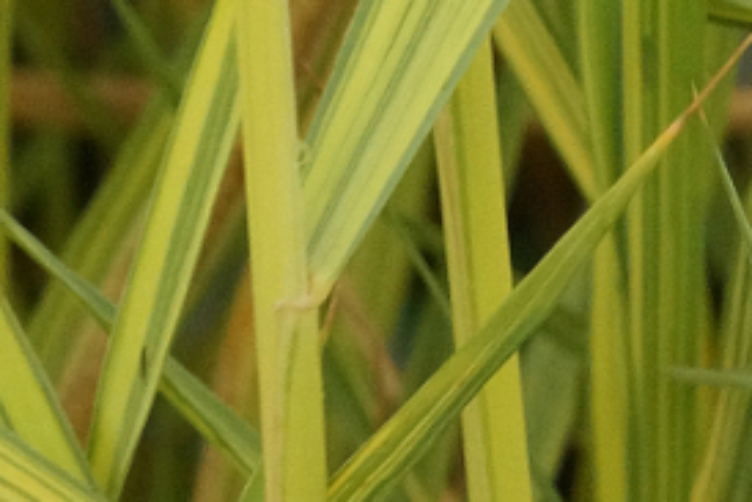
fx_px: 13731
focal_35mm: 657
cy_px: -176
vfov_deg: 2.1
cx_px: 609
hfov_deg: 3.1
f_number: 16
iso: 1600
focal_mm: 100
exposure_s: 1/160
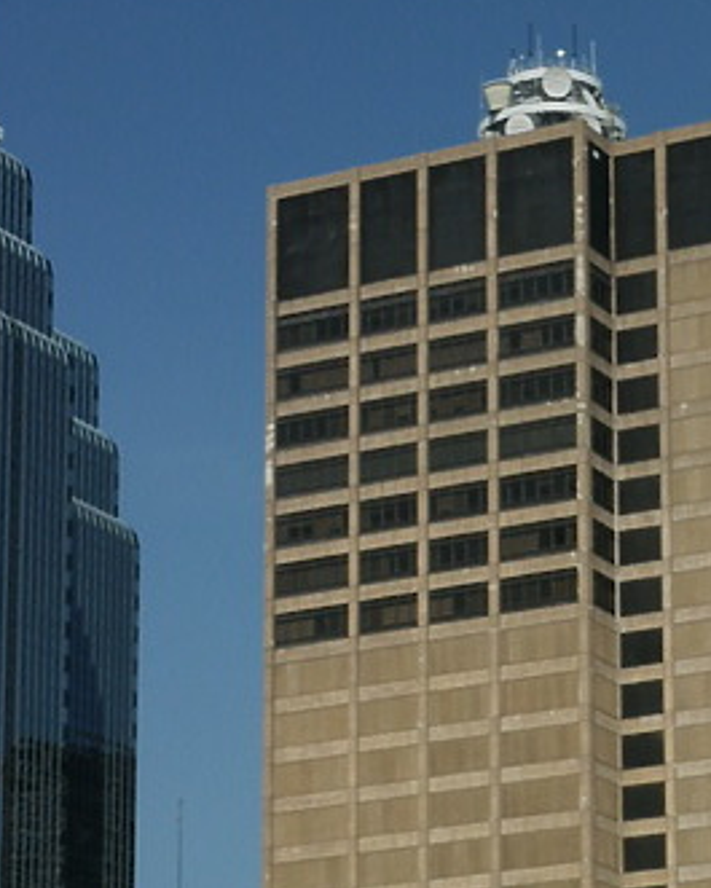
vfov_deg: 12.6
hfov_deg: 10.1
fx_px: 3996
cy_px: 765
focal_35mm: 152
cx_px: 569
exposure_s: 1/350
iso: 64
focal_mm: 17.1
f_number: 8
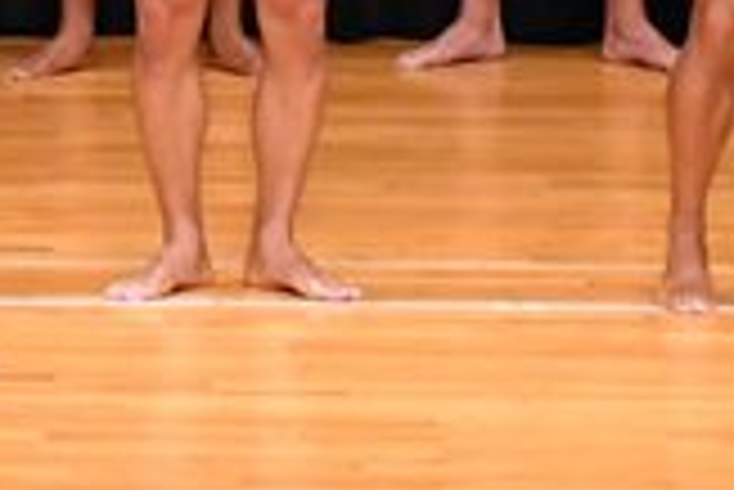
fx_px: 13366
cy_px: -441
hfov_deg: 3.1
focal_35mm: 655
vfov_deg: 2.1
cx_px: -182
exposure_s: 1/400
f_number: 5.6
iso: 4000
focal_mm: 92
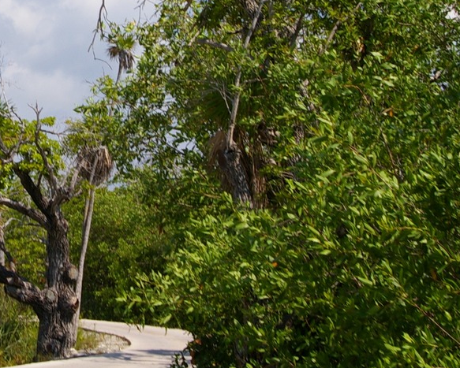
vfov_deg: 14.2
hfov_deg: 17.4
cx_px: 1
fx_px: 1471
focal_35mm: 108
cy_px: 86
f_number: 11
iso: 200
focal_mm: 28
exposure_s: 1/250
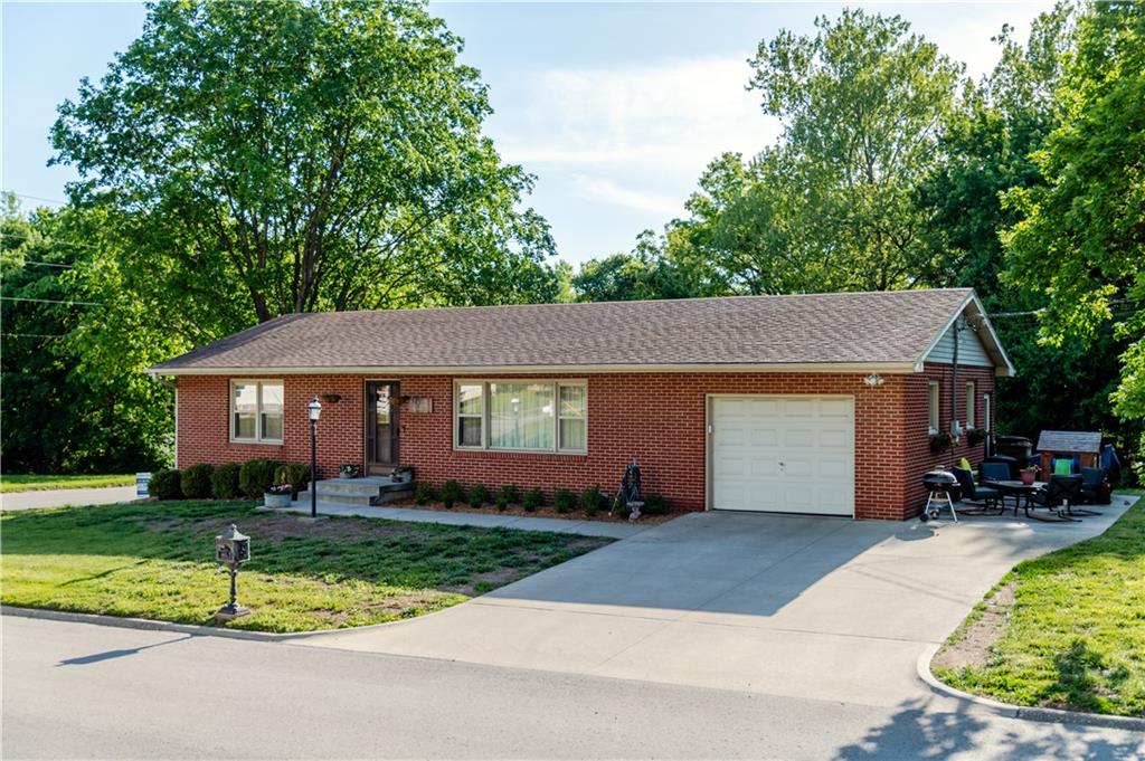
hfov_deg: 53.2
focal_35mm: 36
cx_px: 572
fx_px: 1144
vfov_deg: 36.8
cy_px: 380
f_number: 3.2
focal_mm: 36
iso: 100
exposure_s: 1/3200
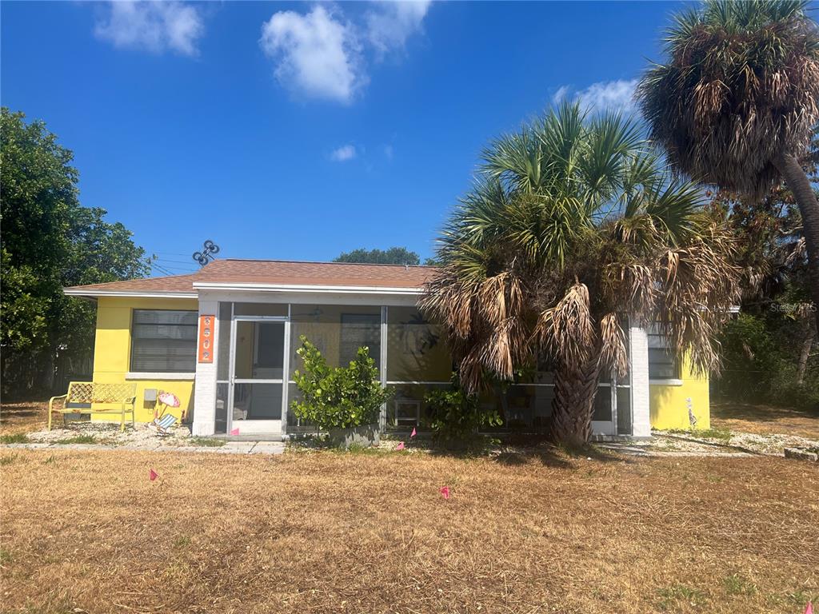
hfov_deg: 67.3
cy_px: 307
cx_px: 410
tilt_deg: +4.3
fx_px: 615
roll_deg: -1.0
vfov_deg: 53.1
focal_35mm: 26
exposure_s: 1/4630
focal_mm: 5.7
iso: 50
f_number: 1.5
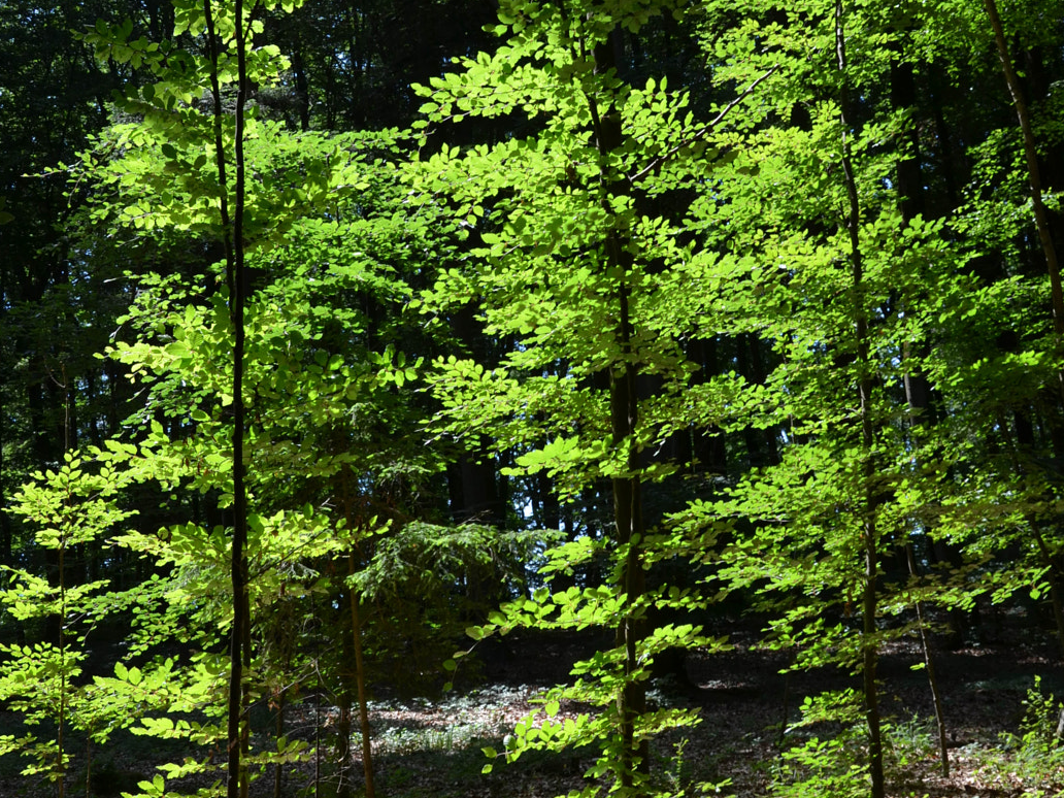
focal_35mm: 58
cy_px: 244
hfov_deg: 33.2
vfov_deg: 25.1
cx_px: 531
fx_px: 1783
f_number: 7.1
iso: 200
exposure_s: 1/200
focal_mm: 26
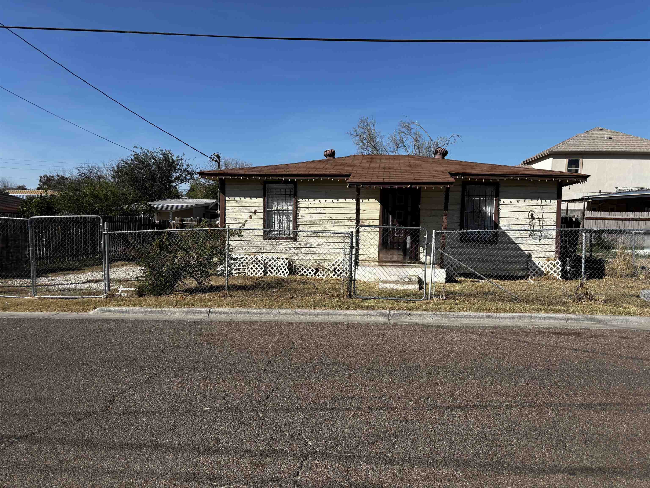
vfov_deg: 53.1
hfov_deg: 67.3
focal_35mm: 26
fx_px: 488
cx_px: 325
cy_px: 244
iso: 50
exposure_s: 1/3937
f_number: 1.6
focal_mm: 5.96
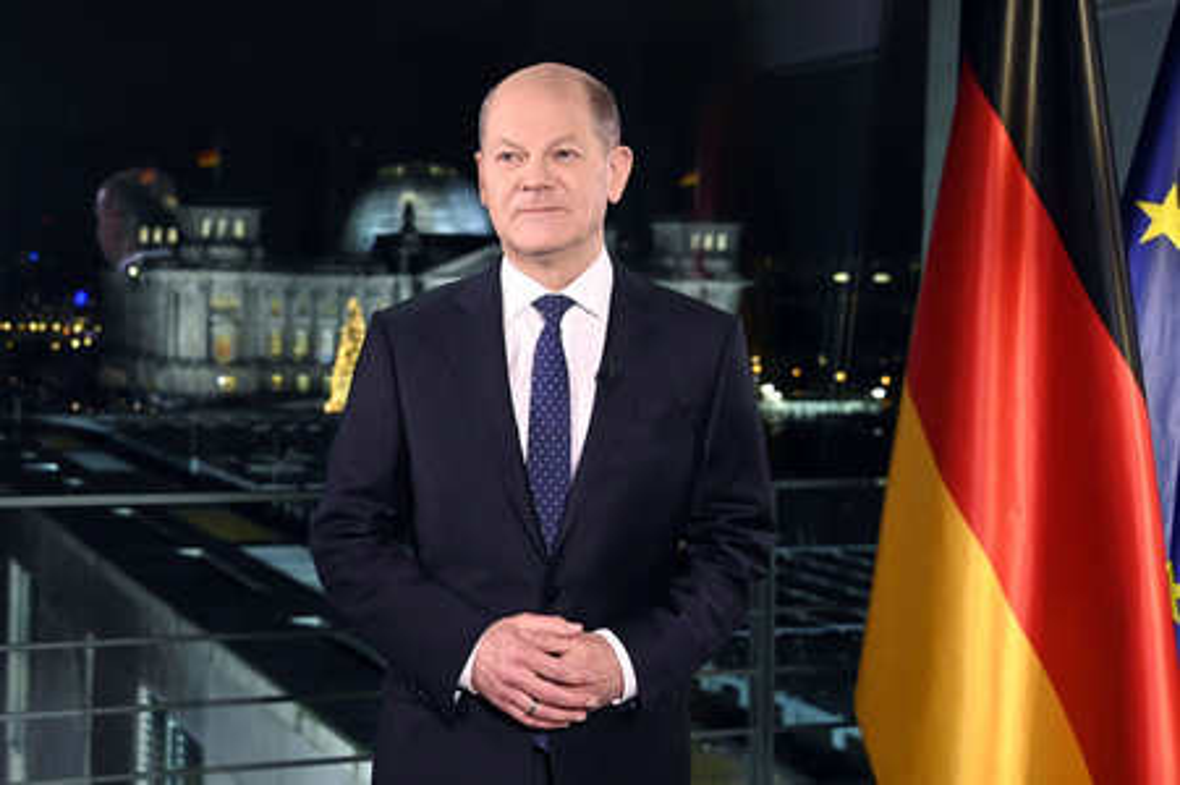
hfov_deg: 41.1
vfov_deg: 28.0
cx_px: 590
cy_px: 392
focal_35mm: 48
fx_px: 1572
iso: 8000
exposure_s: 1/160
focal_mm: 48
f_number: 5
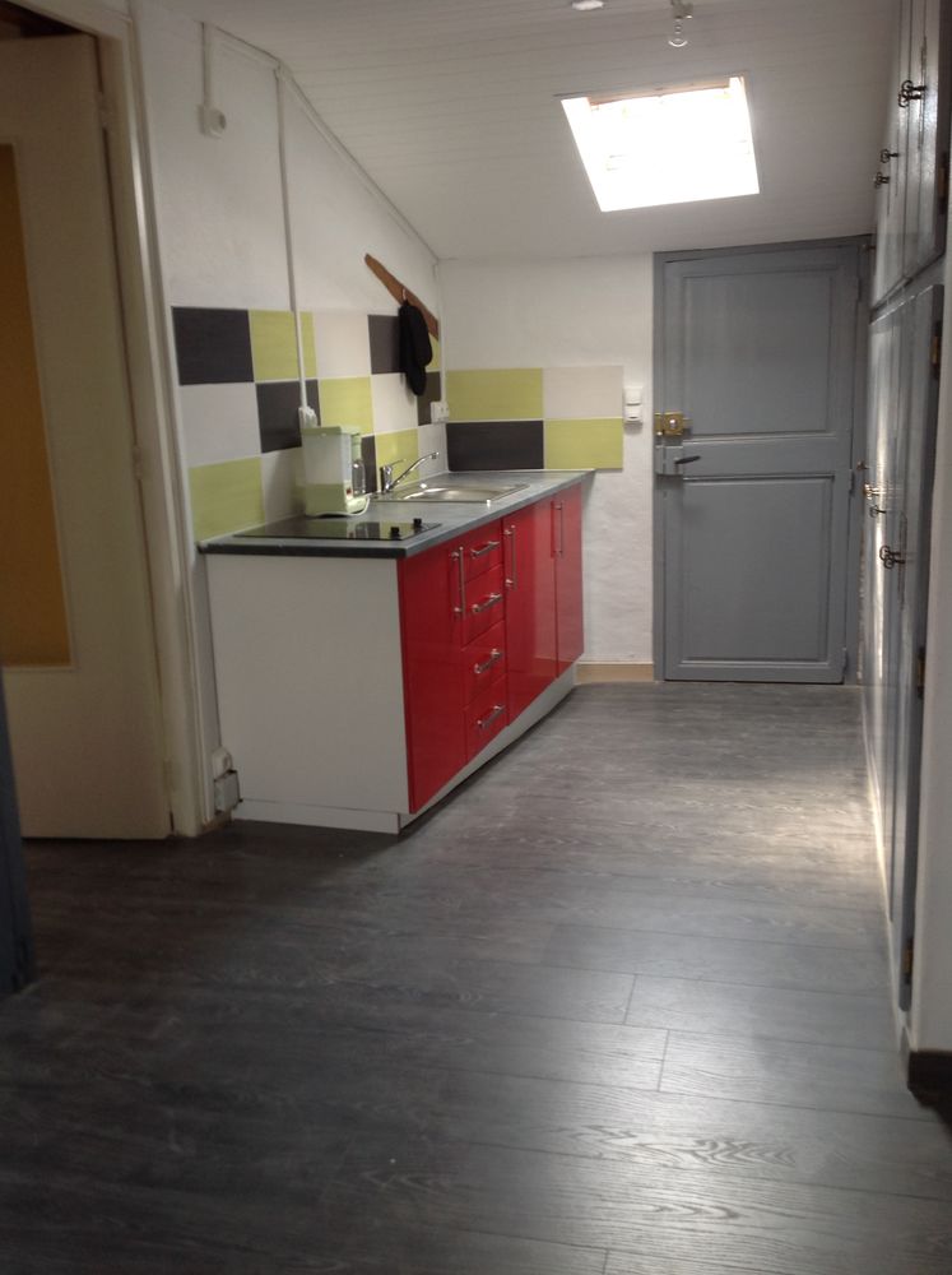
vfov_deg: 52.7
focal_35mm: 35
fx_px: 1287
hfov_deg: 40.6
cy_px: 638
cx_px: 476
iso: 50
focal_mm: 4.28
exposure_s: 1/17
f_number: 2.4
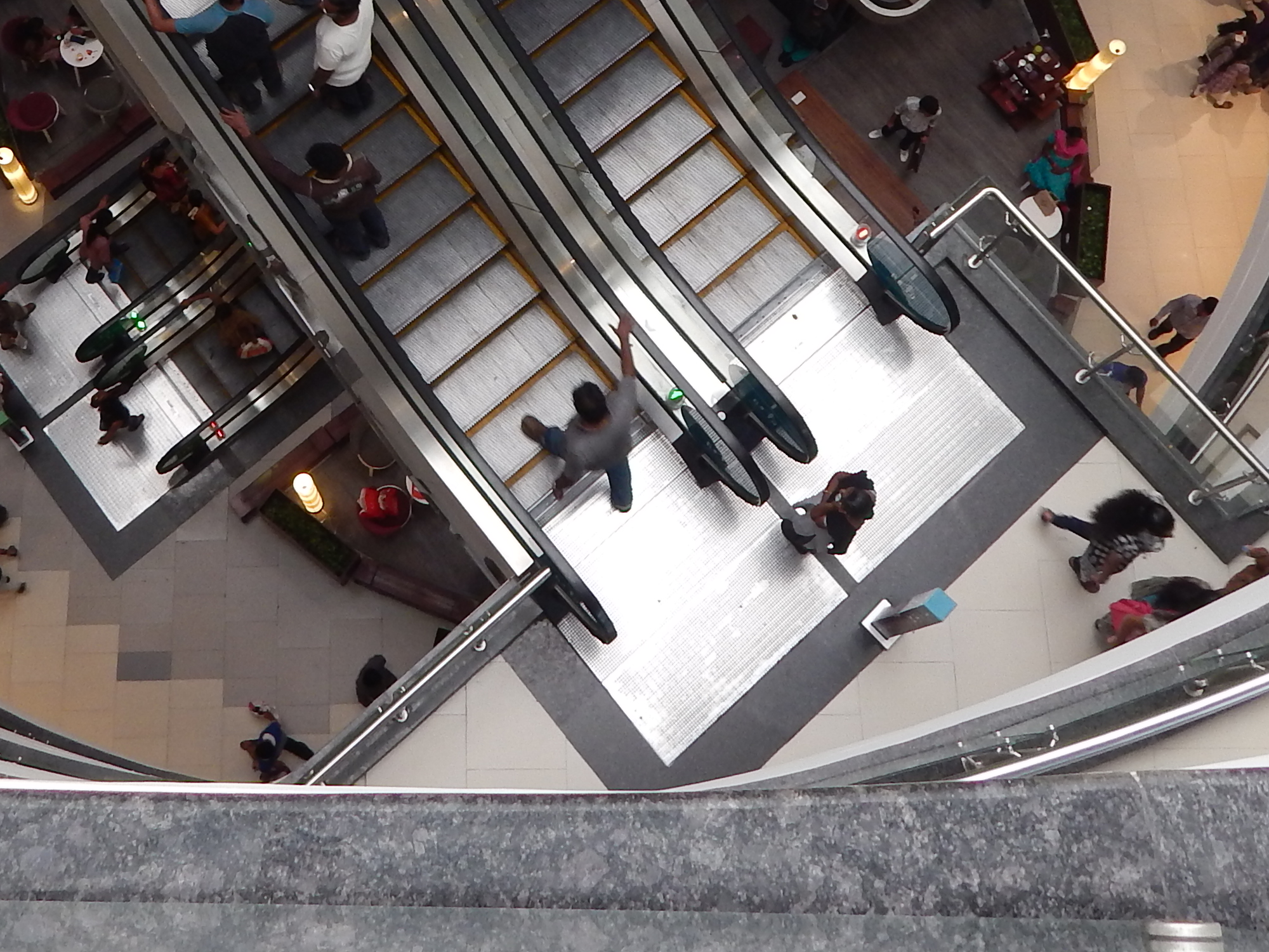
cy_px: -52
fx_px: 1943
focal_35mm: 53
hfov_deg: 35.9
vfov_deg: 25.8
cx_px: 466
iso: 140
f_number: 3
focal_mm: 4
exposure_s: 1/30
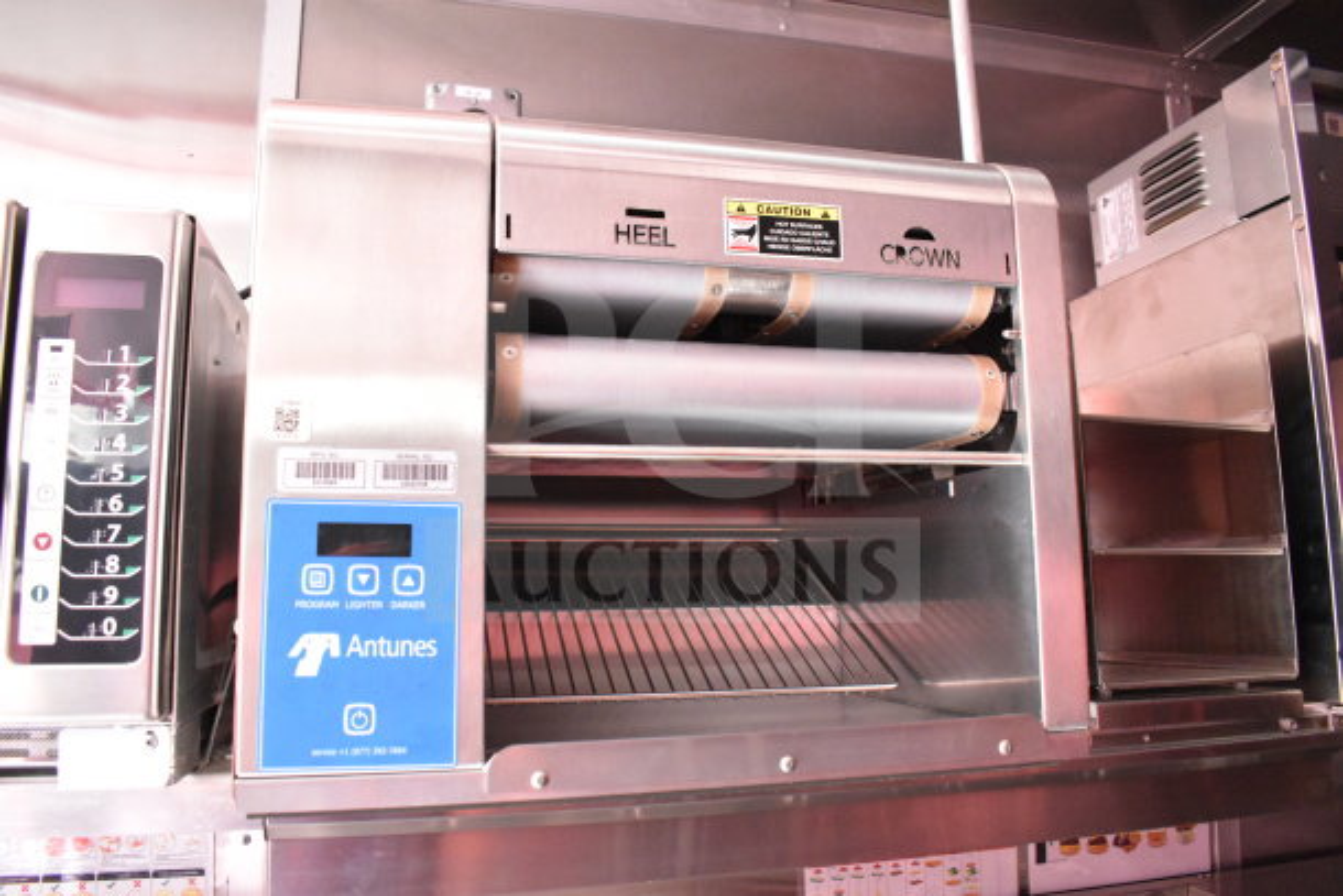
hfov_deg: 67.4
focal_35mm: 27
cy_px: 448
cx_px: 672
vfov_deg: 48.0
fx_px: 1007
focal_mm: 18
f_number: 4.5
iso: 6400
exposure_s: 1/80
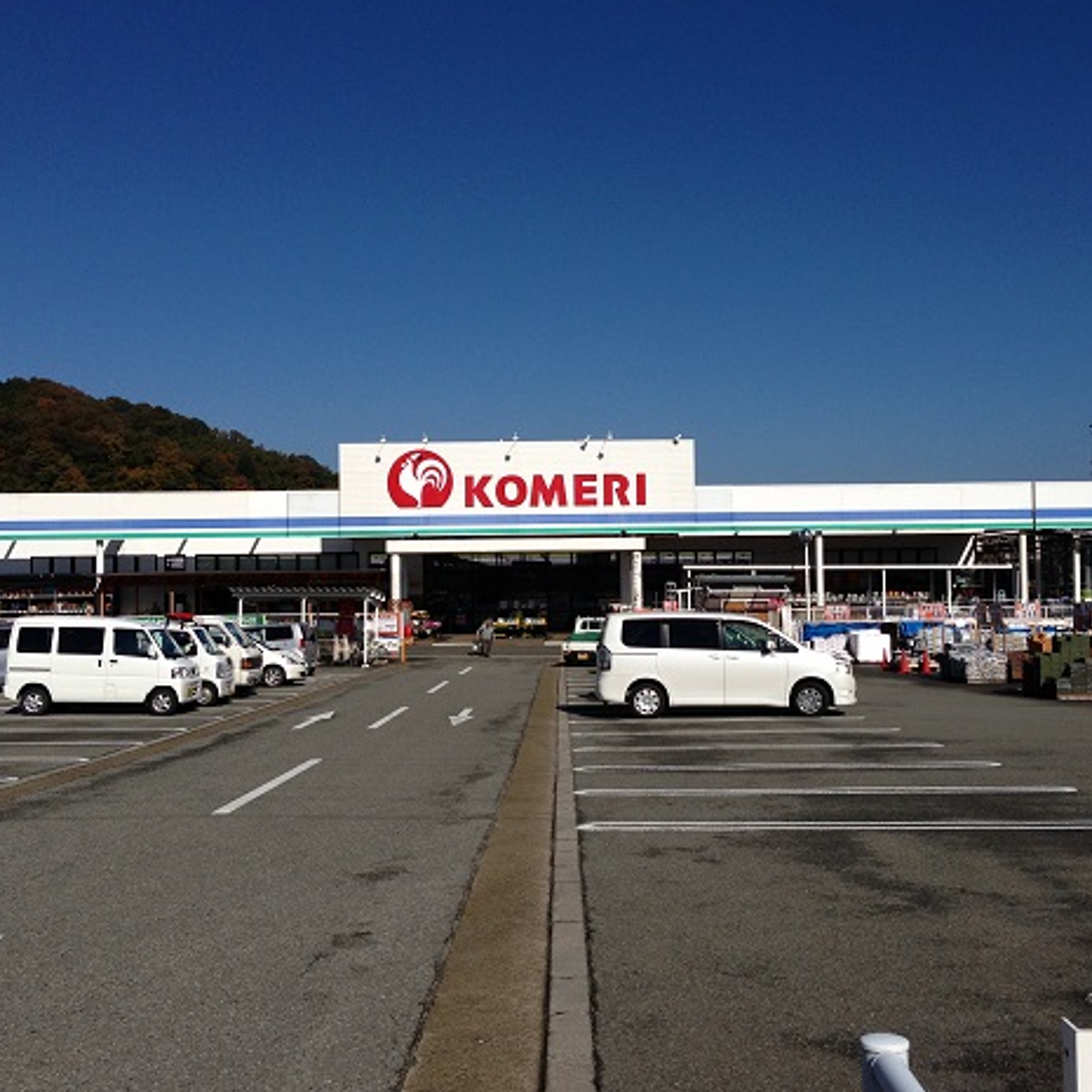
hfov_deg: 40.9
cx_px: 581
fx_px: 1463
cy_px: 545
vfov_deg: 40.9
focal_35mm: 41
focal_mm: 4.13
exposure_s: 1/4184
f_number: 2.4
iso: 50
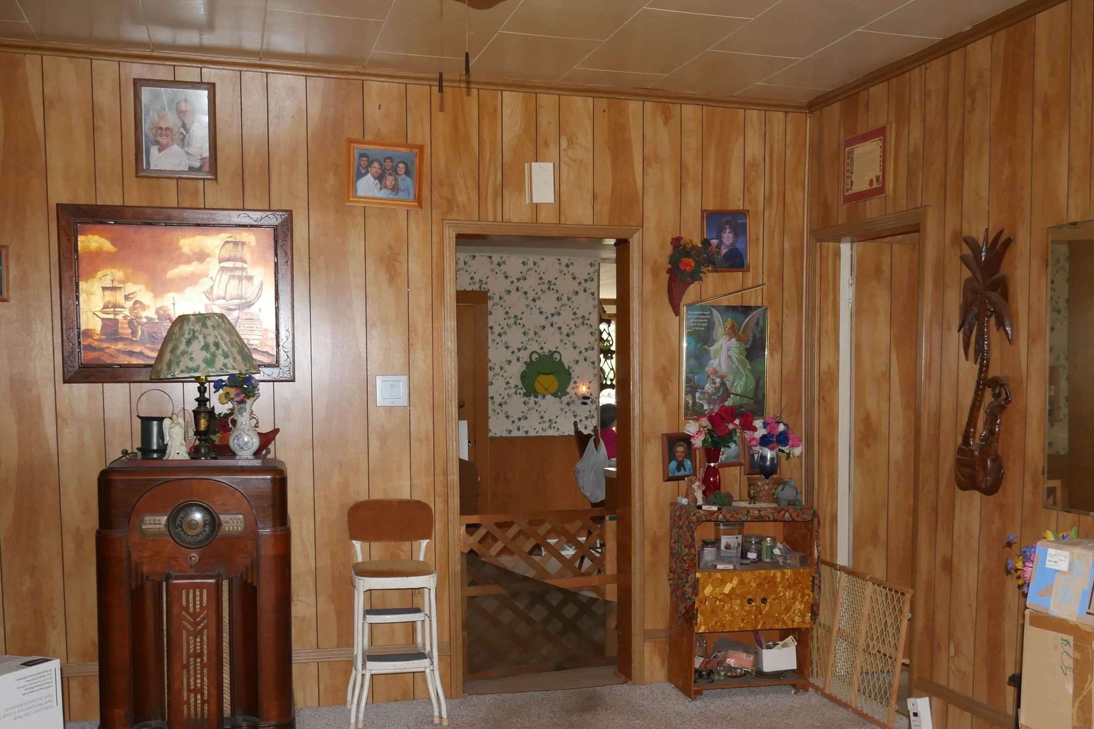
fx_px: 1124
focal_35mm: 37
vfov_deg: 35.6
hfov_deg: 51.9
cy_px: 477
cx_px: 551
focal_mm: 14
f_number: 3.5
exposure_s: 1/160
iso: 800
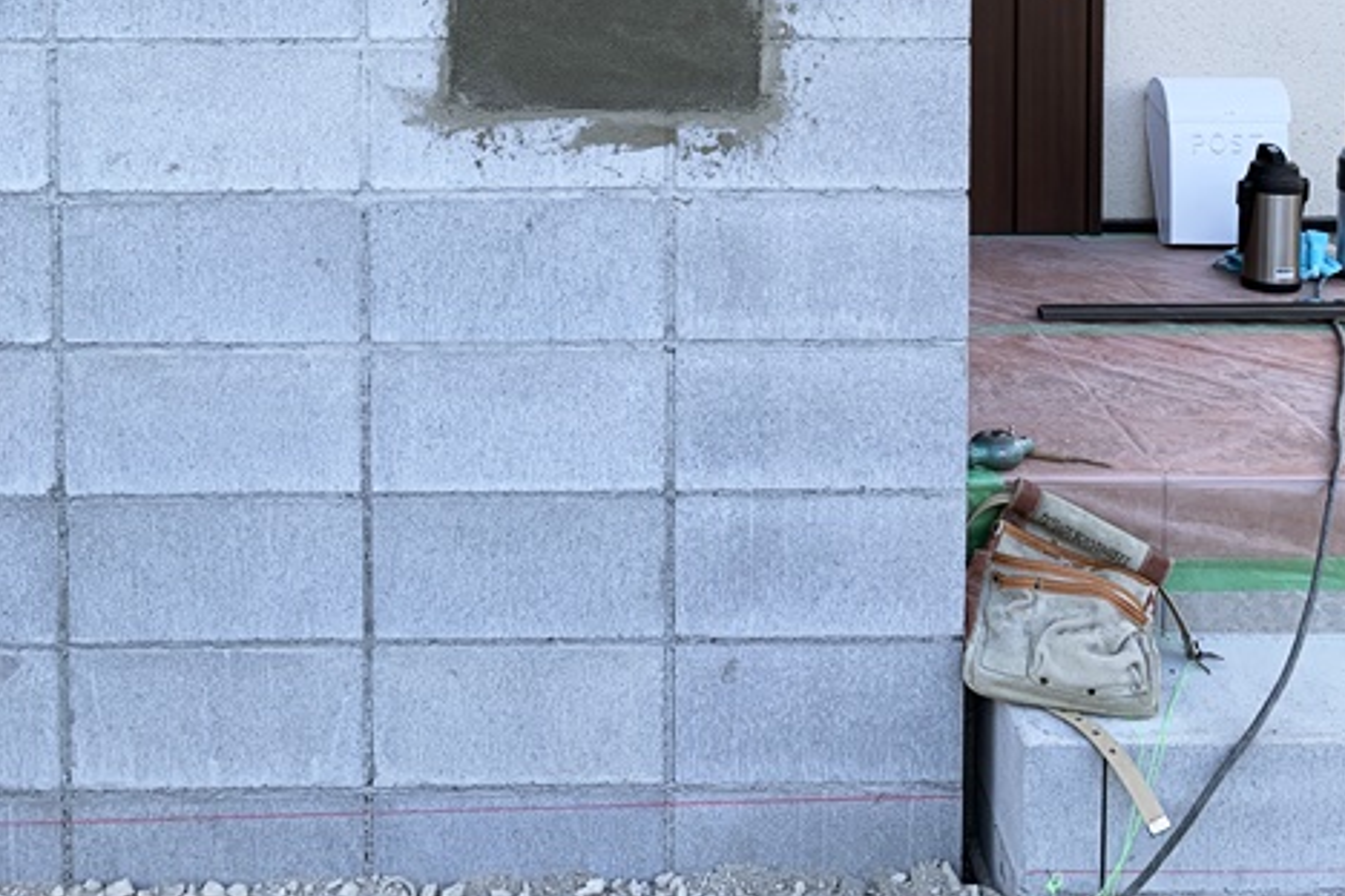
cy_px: -20
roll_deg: -2.1
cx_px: 672
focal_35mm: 37
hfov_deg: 51.9
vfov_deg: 32.7
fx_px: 1382
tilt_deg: -1.5
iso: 32
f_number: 1.8
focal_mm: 4.25
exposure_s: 1/122
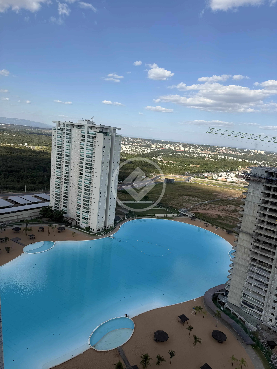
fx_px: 256
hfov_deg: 56.8
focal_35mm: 24
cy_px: 184
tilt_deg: -10.0
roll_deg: -6.2
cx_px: 138
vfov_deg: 71.6
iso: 80
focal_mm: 6.76
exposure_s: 1/4167
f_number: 1.78
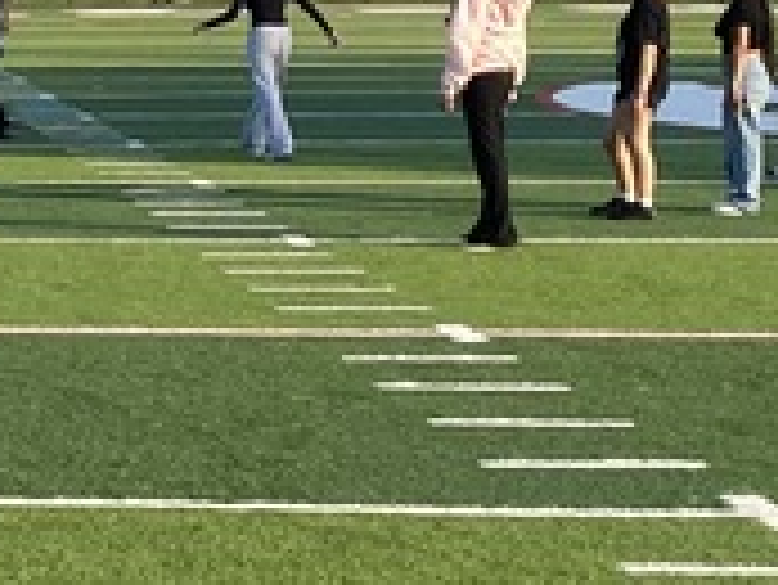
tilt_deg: -7.2
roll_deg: +0.9
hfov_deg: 11.2
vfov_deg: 9.6
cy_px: 202
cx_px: -931
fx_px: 3464
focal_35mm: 154
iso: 32
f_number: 1.8
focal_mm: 4.25
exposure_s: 1/1412
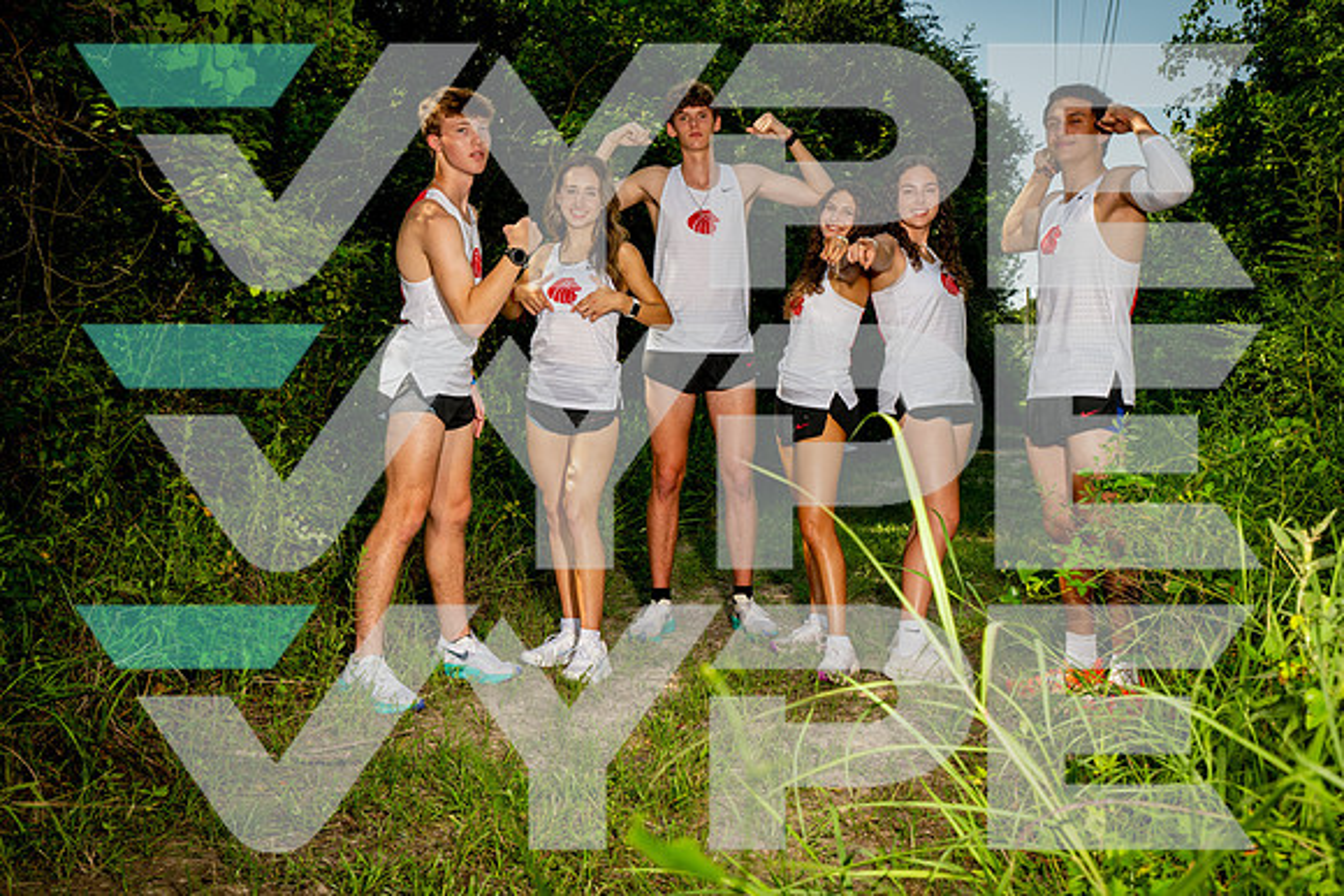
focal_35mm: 39
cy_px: 448
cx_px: 655
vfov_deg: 33.9
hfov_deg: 49.0
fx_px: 1473
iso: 250
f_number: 7.1
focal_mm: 35
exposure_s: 1/320
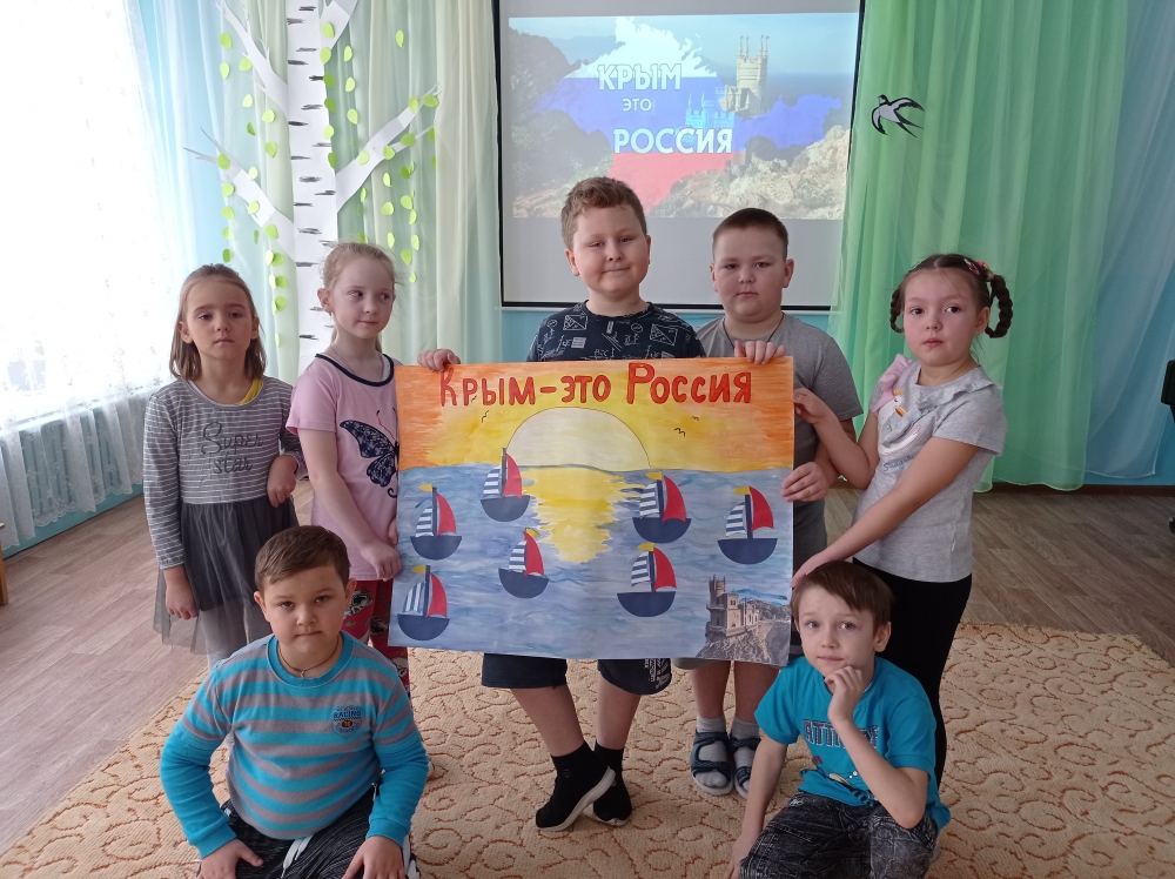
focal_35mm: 28
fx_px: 950
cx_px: 588
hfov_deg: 63.5
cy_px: 440
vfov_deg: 49.7
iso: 147
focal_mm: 4.7
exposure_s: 1/100
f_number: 1.79
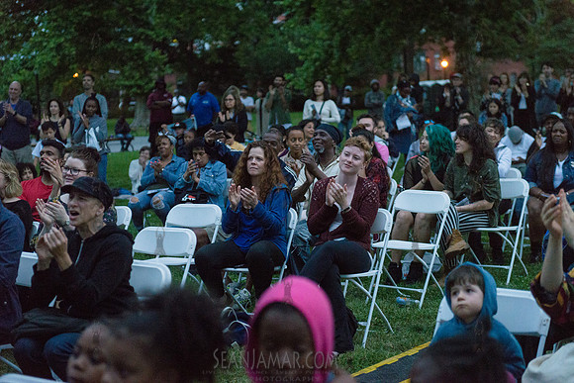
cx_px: 287
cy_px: 192
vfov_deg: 19.5
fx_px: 1116
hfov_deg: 28.8
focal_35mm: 70
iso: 4000
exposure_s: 1/1250
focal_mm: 70
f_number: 2.8
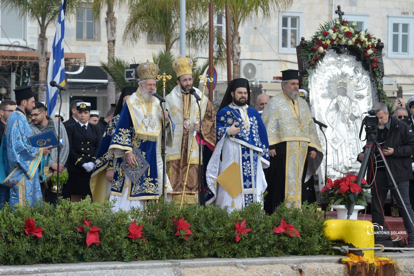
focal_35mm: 125
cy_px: 138
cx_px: 207
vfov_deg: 11.0
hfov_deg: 16.4
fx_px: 1438
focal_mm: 125
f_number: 8
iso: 800
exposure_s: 1/2000
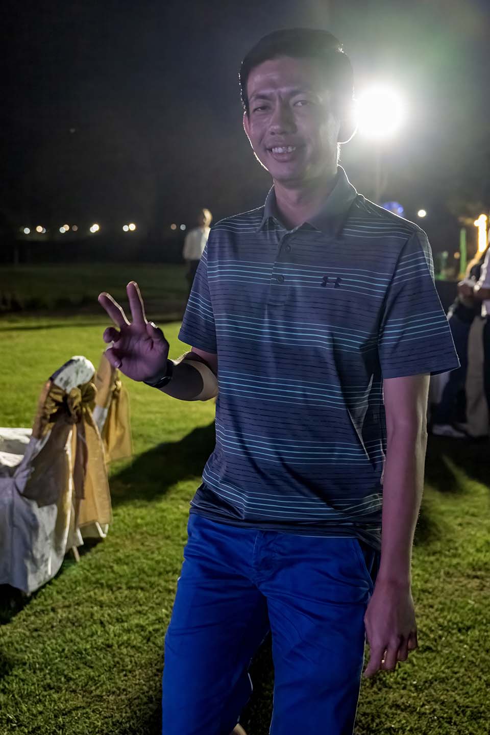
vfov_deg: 54.4
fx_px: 715
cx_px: 245
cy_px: 368
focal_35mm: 35
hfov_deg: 37.9
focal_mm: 35
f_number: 3.5
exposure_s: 1/200
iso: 8000
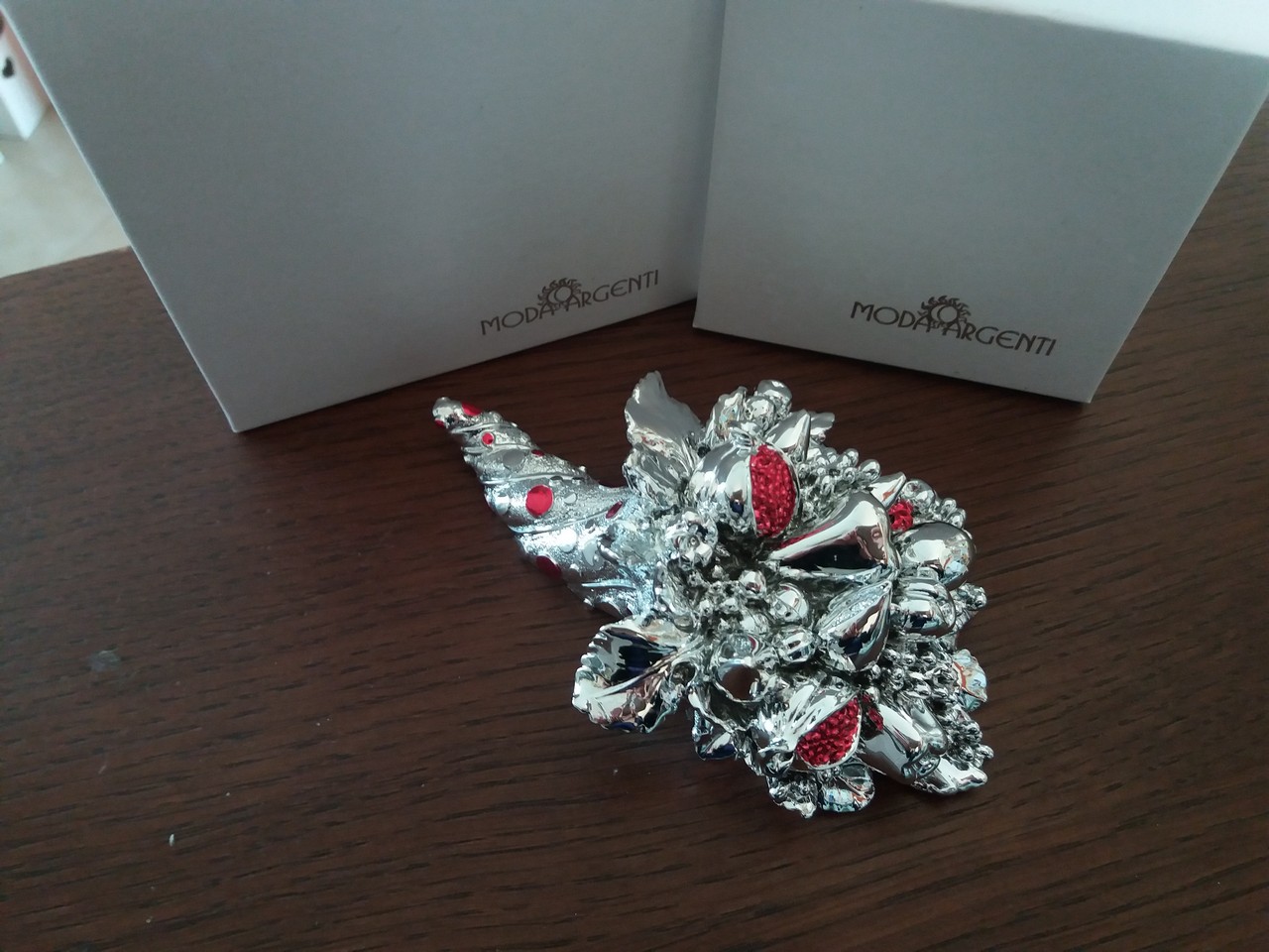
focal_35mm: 28
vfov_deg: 49.7
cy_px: 476
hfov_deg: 63.4
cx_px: 634
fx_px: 1026
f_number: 1.9
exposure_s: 1/25
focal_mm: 3.7
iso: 160
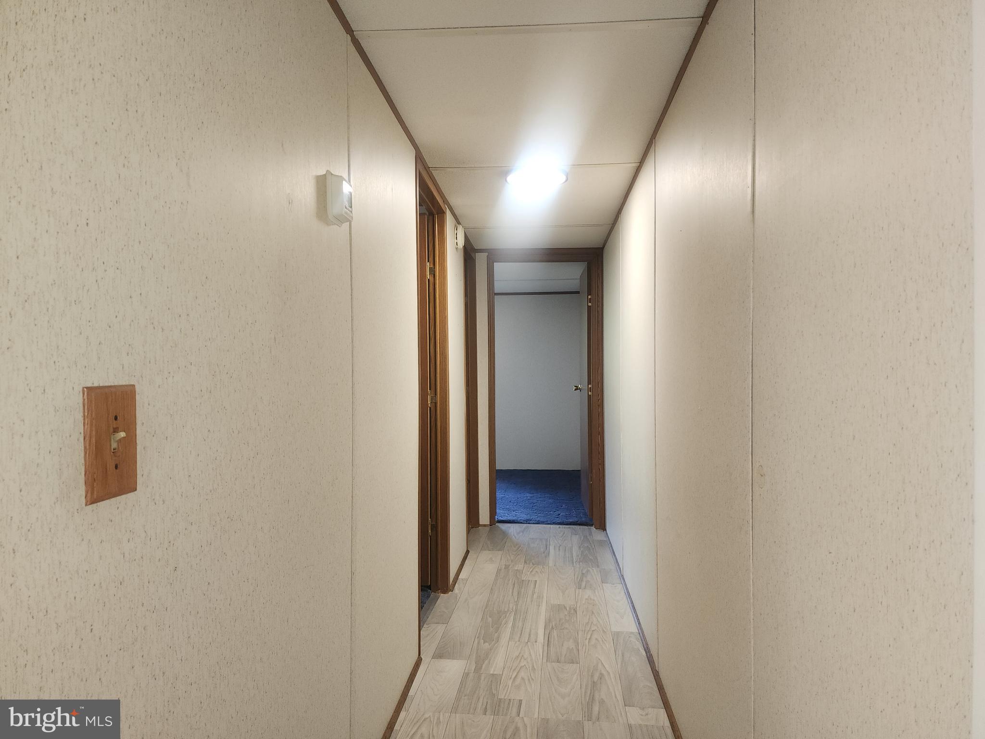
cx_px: 492
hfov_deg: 73.9
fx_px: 654
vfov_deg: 58.9
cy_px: 370
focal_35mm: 23
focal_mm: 6.4
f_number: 1.8
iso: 100
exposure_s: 1/60
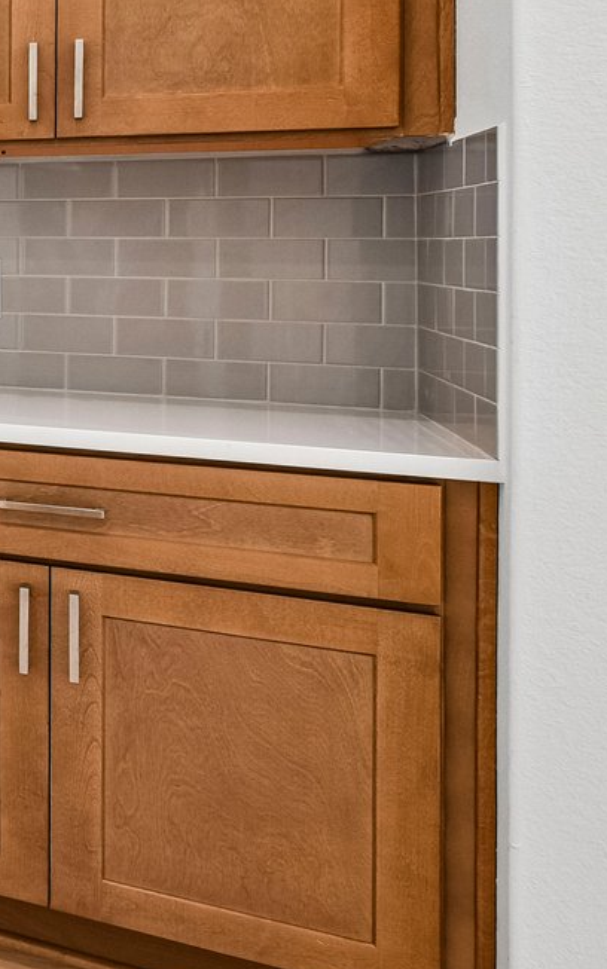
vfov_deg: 40.8
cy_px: 262
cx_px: -909
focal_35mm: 48
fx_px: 1269
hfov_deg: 14.5
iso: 100
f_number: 8
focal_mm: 15
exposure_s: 1/30
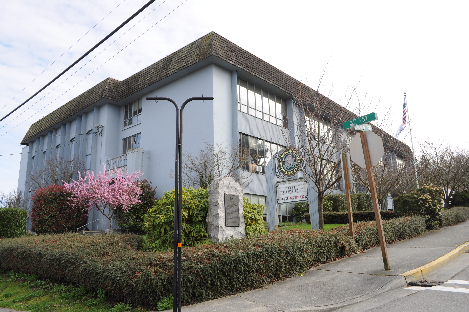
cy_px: 156
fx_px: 351
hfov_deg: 67.4
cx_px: 234
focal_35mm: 27
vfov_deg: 47.8
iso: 200
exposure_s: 1/250
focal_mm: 18
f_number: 8
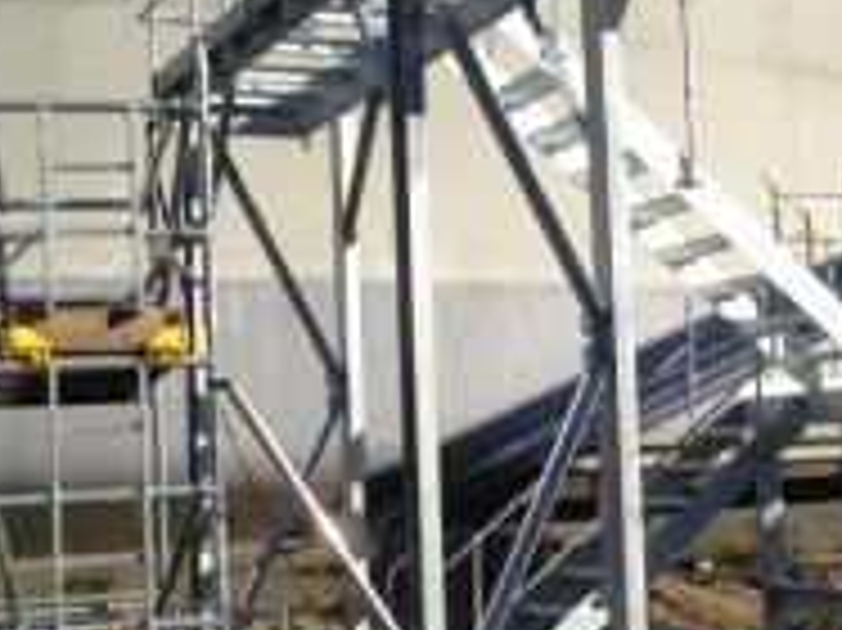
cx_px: 612
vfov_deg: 17.5
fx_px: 2042
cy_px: 302
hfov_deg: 23.1
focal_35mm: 84
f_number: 2.4
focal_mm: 4.28
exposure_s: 1/2123
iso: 50
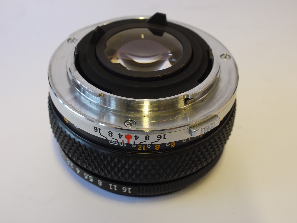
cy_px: 112
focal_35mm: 60
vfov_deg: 24.4
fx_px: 515
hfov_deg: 32.2
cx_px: 148
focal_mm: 30
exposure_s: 1/20
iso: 400
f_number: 8
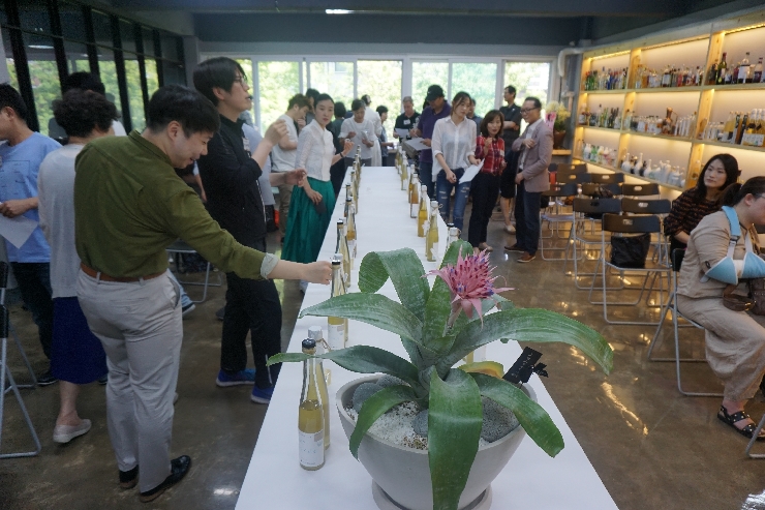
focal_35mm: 24
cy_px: 255
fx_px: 510
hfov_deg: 73.8
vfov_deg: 53.1
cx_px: 382
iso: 500
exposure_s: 1/160
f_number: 4
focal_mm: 16
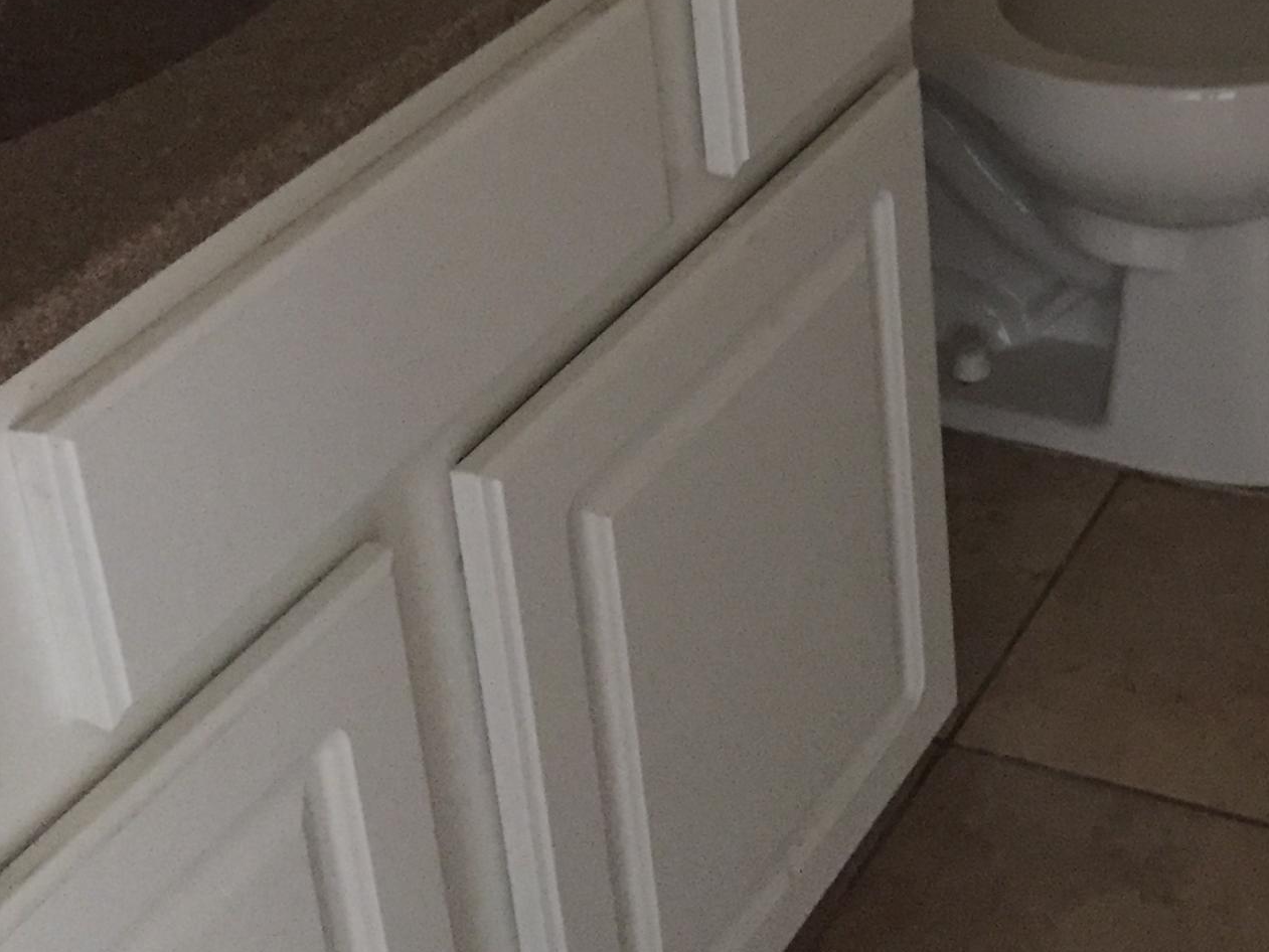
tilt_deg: -24.6
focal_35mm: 69
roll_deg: +1.5
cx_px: 1235
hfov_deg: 26.8
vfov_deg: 20.3
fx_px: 2530
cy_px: -103
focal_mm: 4.15
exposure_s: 1/15
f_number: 2.2
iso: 640
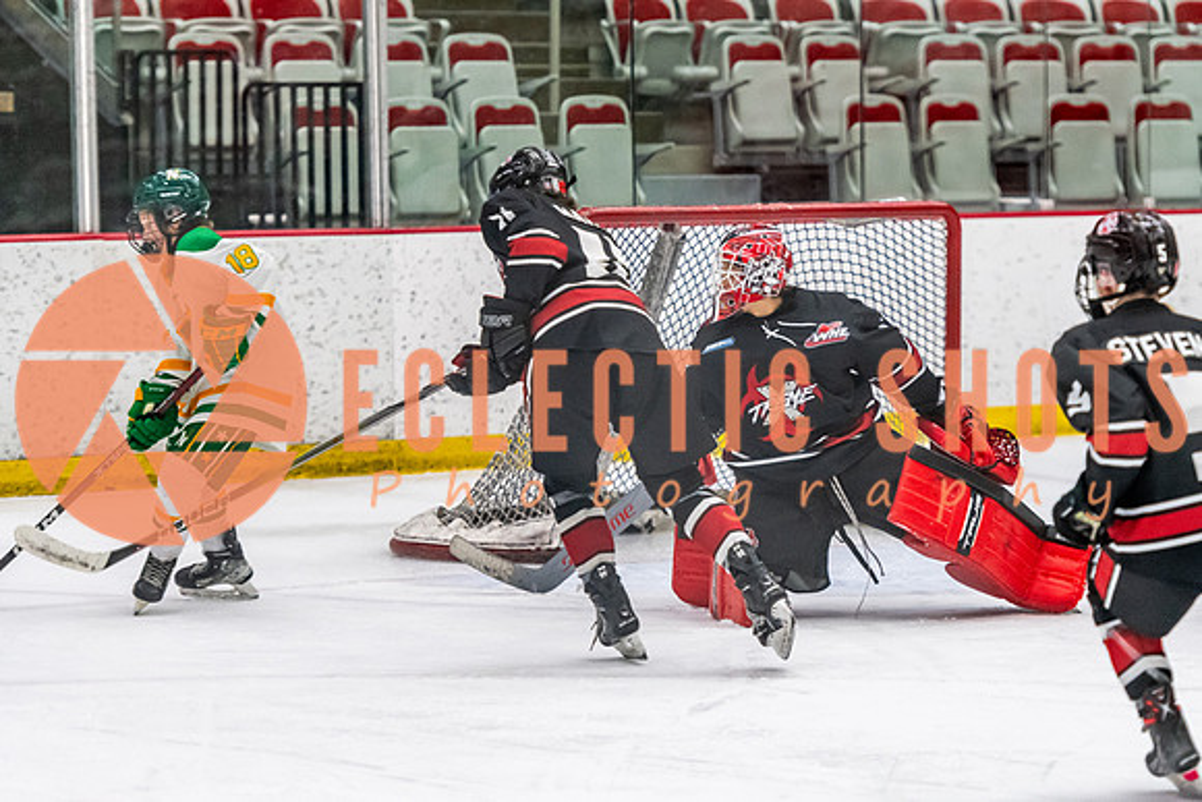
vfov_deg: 7.8
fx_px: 5872
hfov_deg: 11.7
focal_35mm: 176
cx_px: 772
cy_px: 385
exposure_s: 1/640
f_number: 2.8
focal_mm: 135
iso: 4000
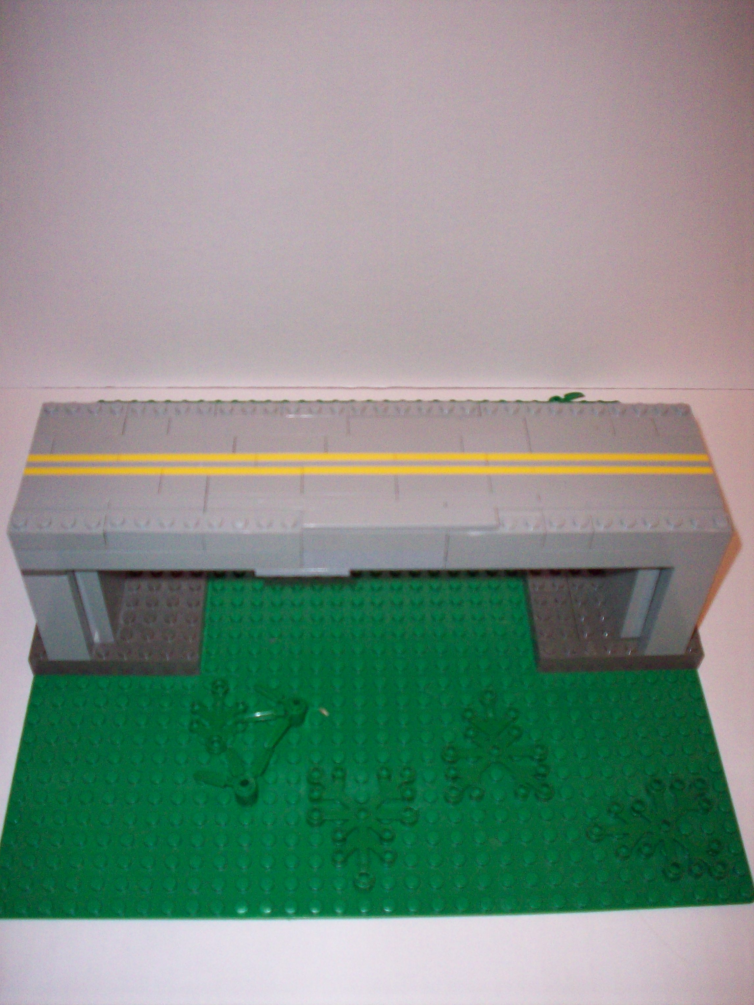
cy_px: 502
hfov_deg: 38.7
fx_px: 1075
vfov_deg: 50.1
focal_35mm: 37
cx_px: 377
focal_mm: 6.2
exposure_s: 1/64
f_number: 2.8
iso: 200
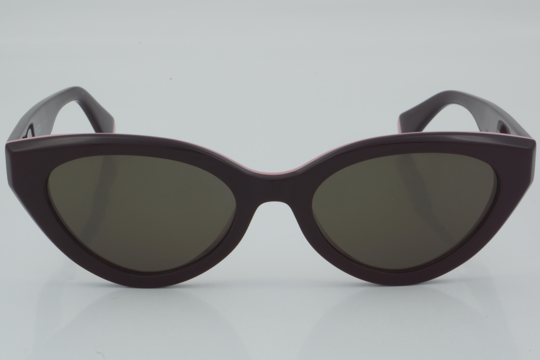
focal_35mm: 82
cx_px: 270
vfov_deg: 16.6
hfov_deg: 24.6
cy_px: 180
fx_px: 1237
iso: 100
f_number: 32
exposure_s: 1/4
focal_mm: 55
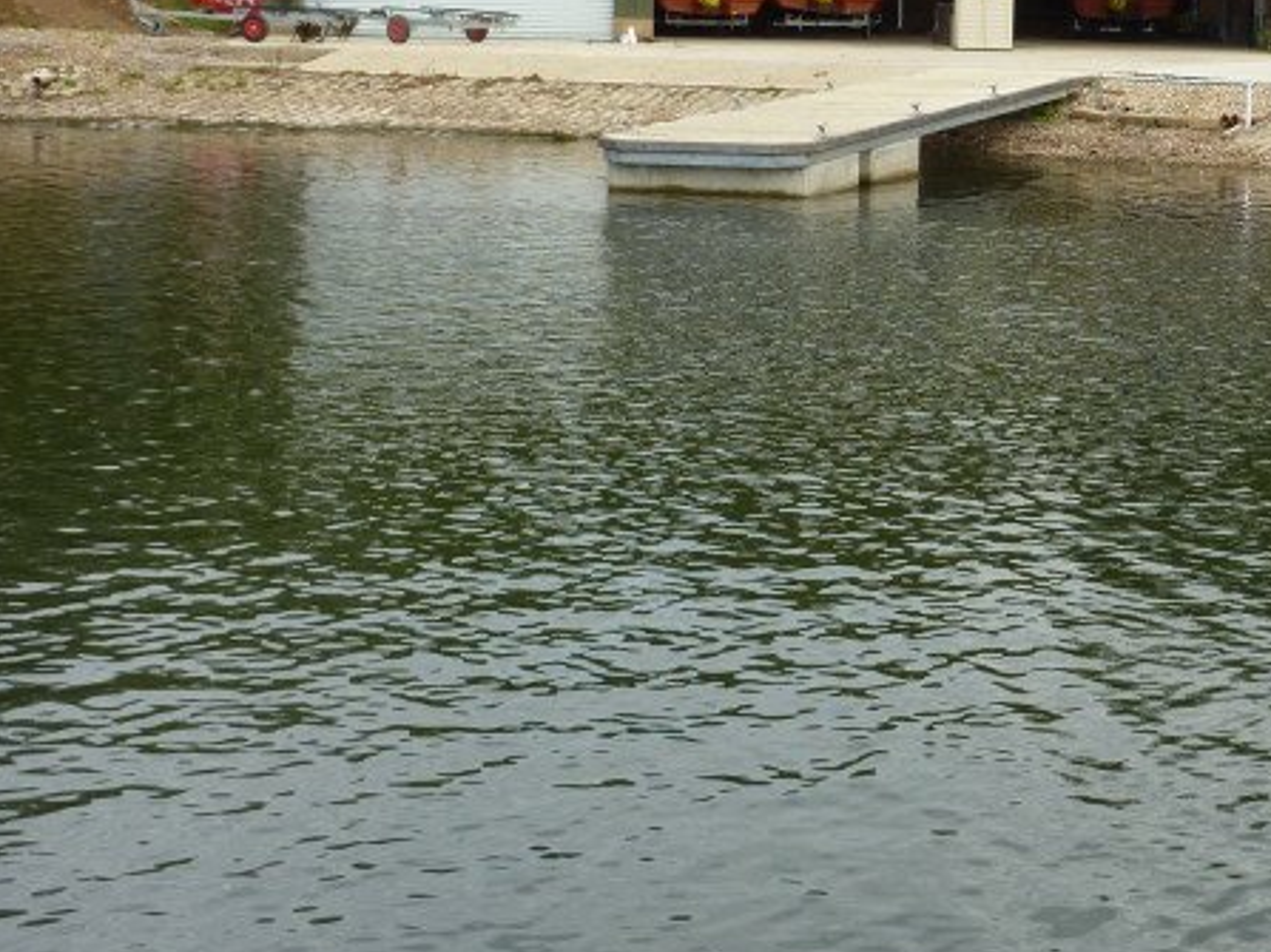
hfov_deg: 22.5
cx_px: 972
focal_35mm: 86
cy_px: 156
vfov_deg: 17.0
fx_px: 3157
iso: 80
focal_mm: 7.9
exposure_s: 1/250
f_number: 4
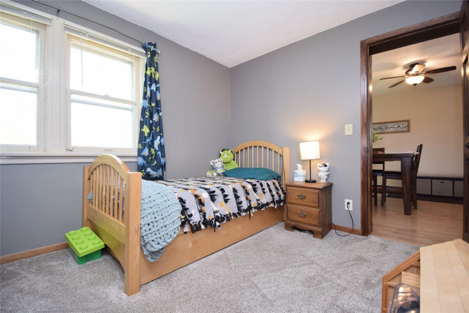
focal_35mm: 15
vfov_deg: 77.3
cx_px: 234
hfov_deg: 100.4
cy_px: 156
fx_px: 195
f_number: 4.5
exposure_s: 1/60
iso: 800
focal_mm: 10
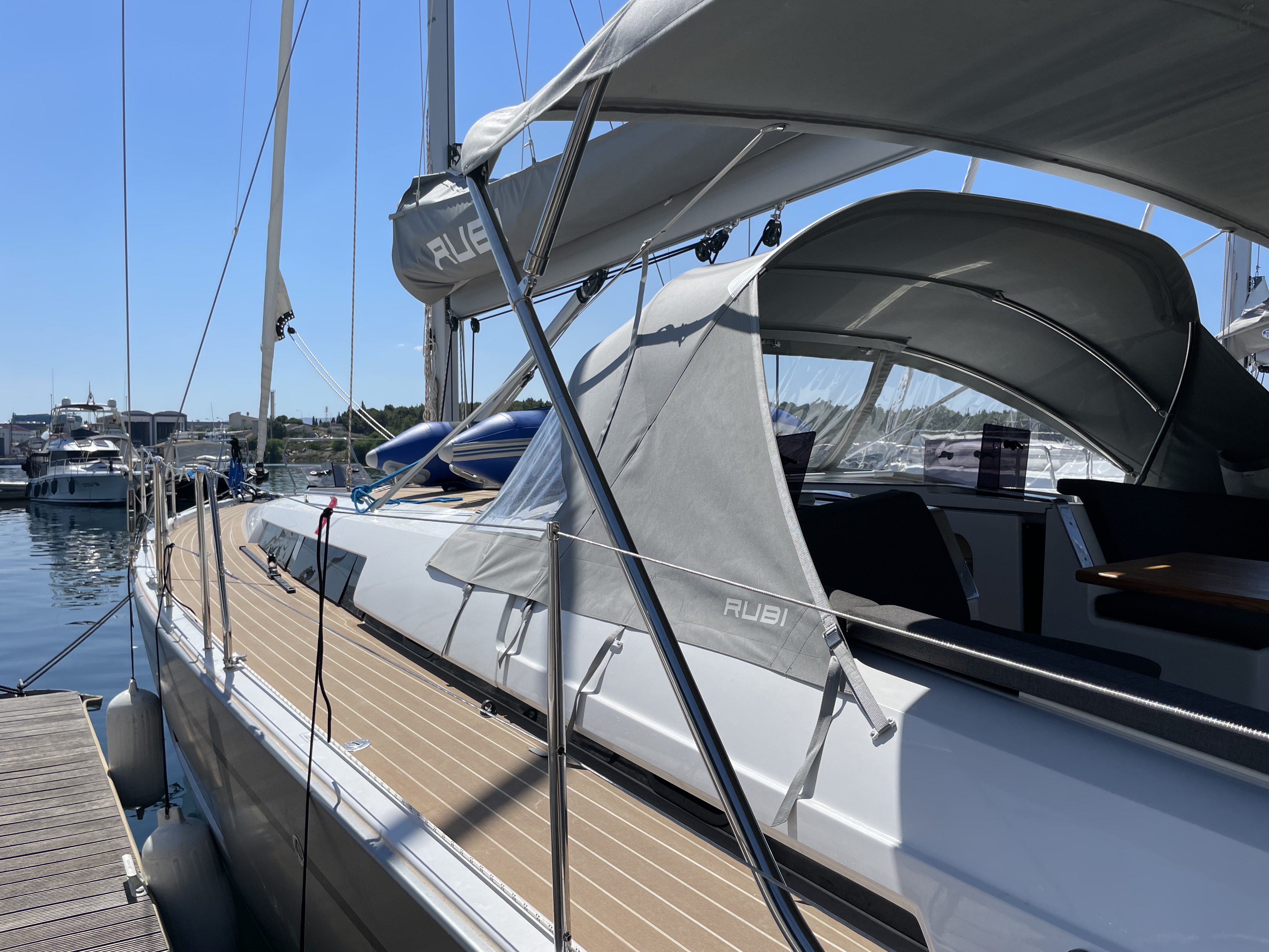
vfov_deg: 53.1
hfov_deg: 67.3
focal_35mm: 26
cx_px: 634
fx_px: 953
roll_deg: +1.3
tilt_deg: -1.3
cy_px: 476
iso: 32
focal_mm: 4.2
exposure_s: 1/6135
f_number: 1.6
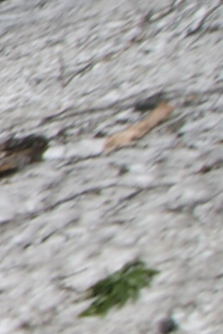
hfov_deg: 3.6
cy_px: 200
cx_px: -1191
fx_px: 3020
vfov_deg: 6.3
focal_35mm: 325
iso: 100
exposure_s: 1/80
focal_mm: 24
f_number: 10
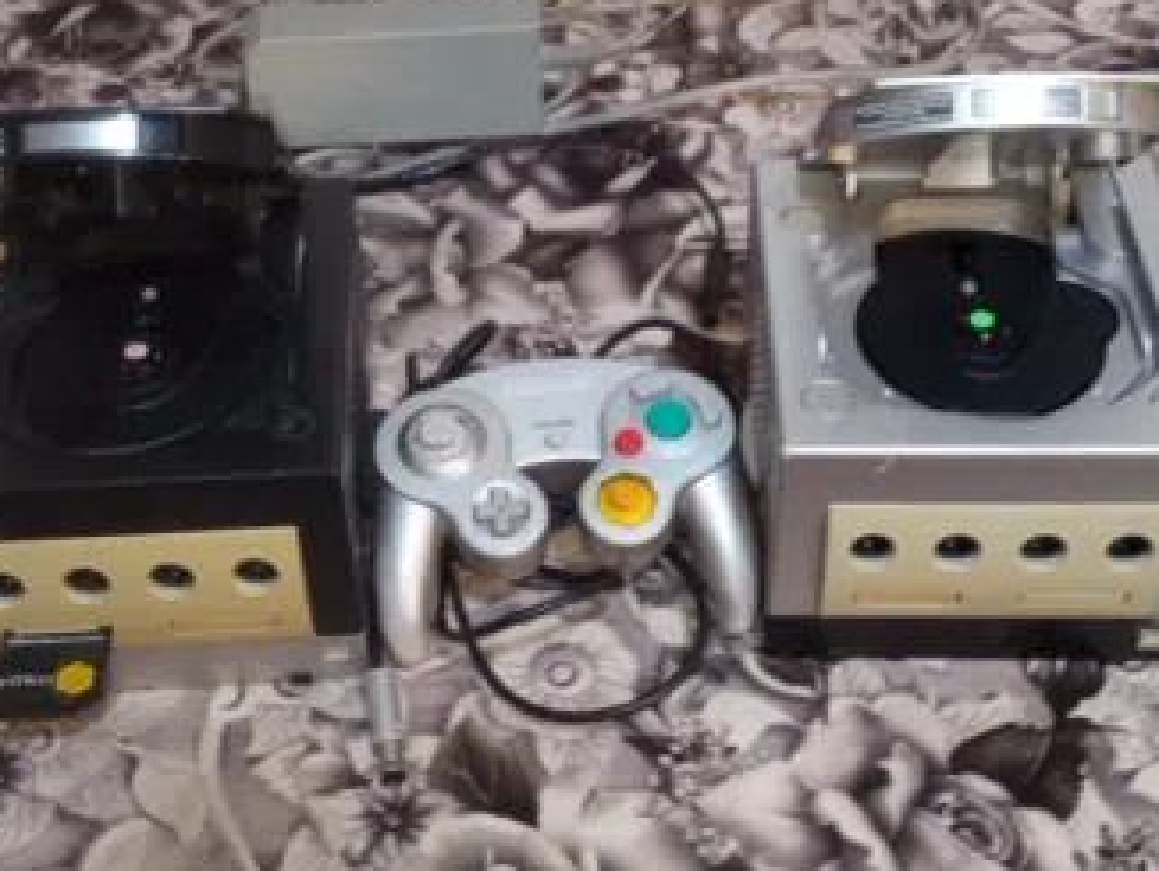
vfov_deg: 28.6
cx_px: 544
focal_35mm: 51
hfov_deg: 37.5
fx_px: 1709
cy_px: 377
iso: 725
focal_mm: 3.64
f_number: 1.85
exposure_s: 1/30
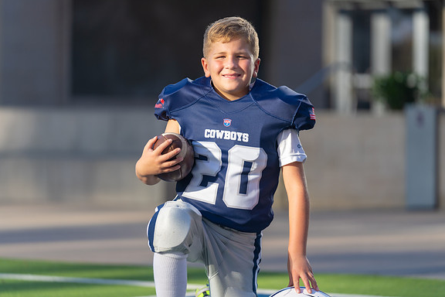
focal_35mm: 167
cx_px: 223
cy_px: 148
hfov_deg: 12.3
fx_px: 2064
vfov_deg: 8.2
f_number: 2.8
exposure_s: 1/800
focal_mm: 162
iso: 100
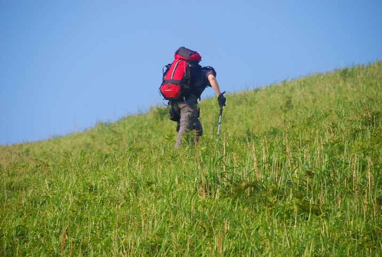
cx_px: 191
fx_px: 3191
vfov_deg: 4.6
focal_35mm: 300
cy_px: 128
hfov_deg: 6.9
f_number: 8
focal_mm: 200
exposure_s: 1/160
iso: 100
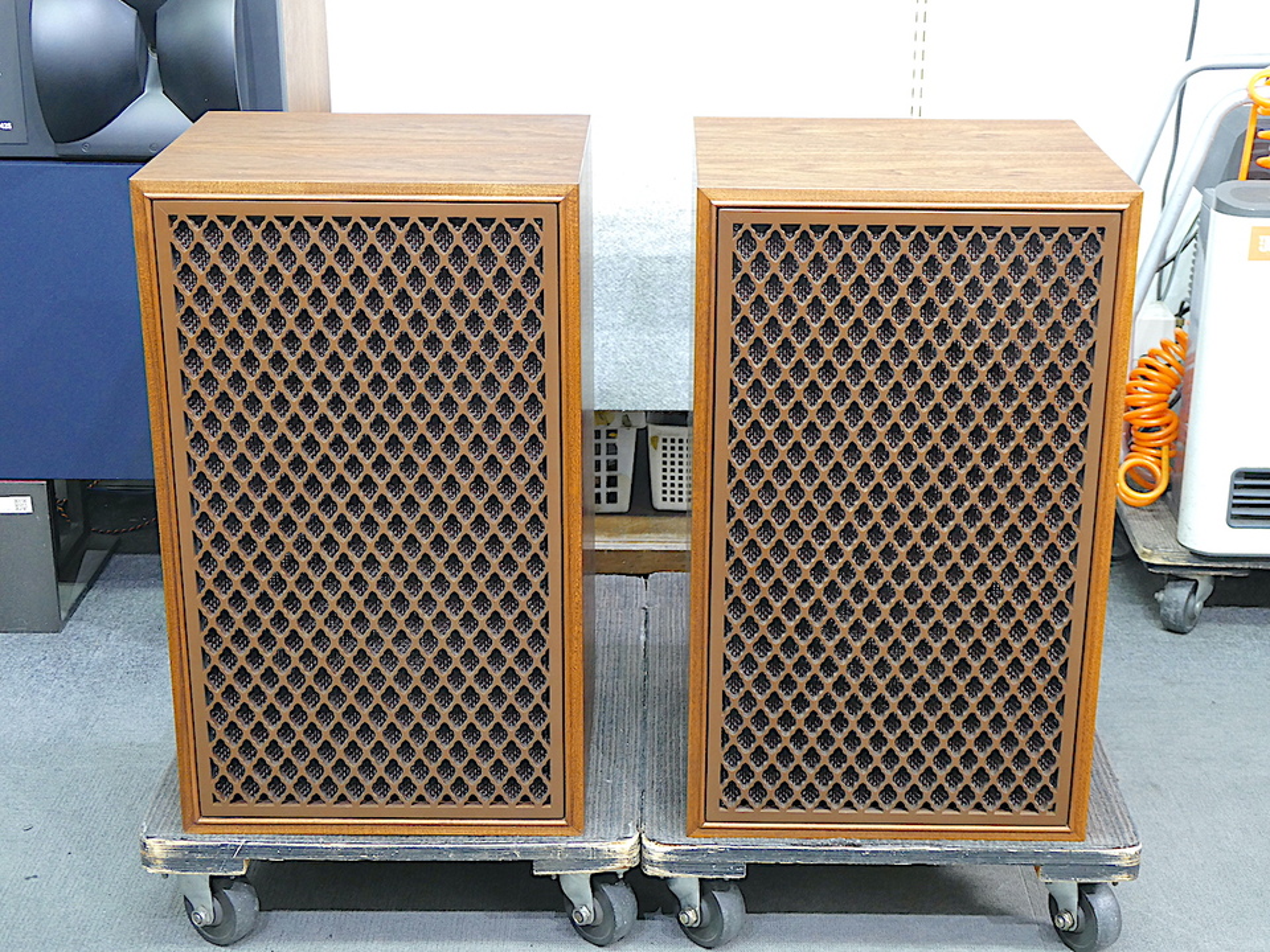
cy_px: 476
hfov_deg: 35.5
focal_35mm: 54
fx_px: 1981
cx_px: 635
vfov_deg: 27.0
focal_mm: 9.6
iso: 200
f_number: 4.1
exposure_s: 1/2
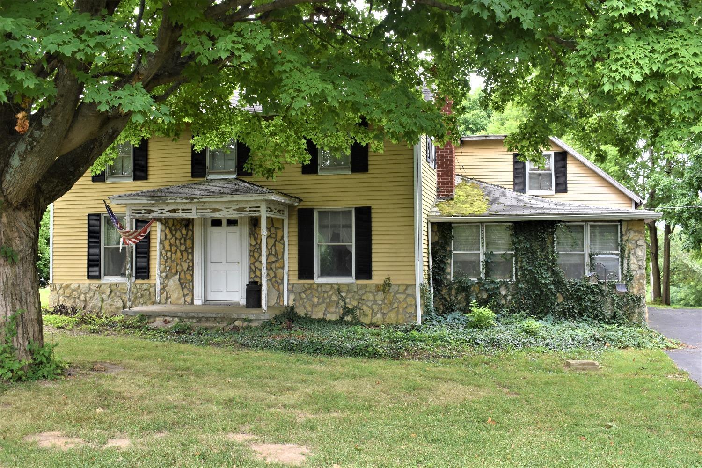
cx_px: 351
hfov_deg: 53.1
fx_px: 702
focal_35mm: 36
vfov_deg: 36.9
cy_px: 234
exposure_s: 1/160
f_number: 6.3
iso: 400
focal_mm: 24
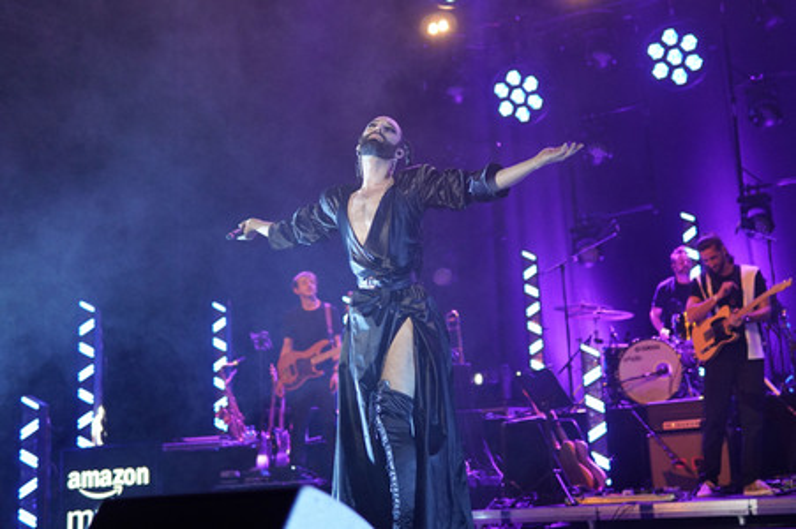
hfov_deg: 43.6
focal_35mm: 45
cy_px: 264
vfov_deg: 29.8
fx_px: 994
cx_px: 398
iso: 1250
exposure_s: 1/500
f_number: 1.4
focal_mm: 30
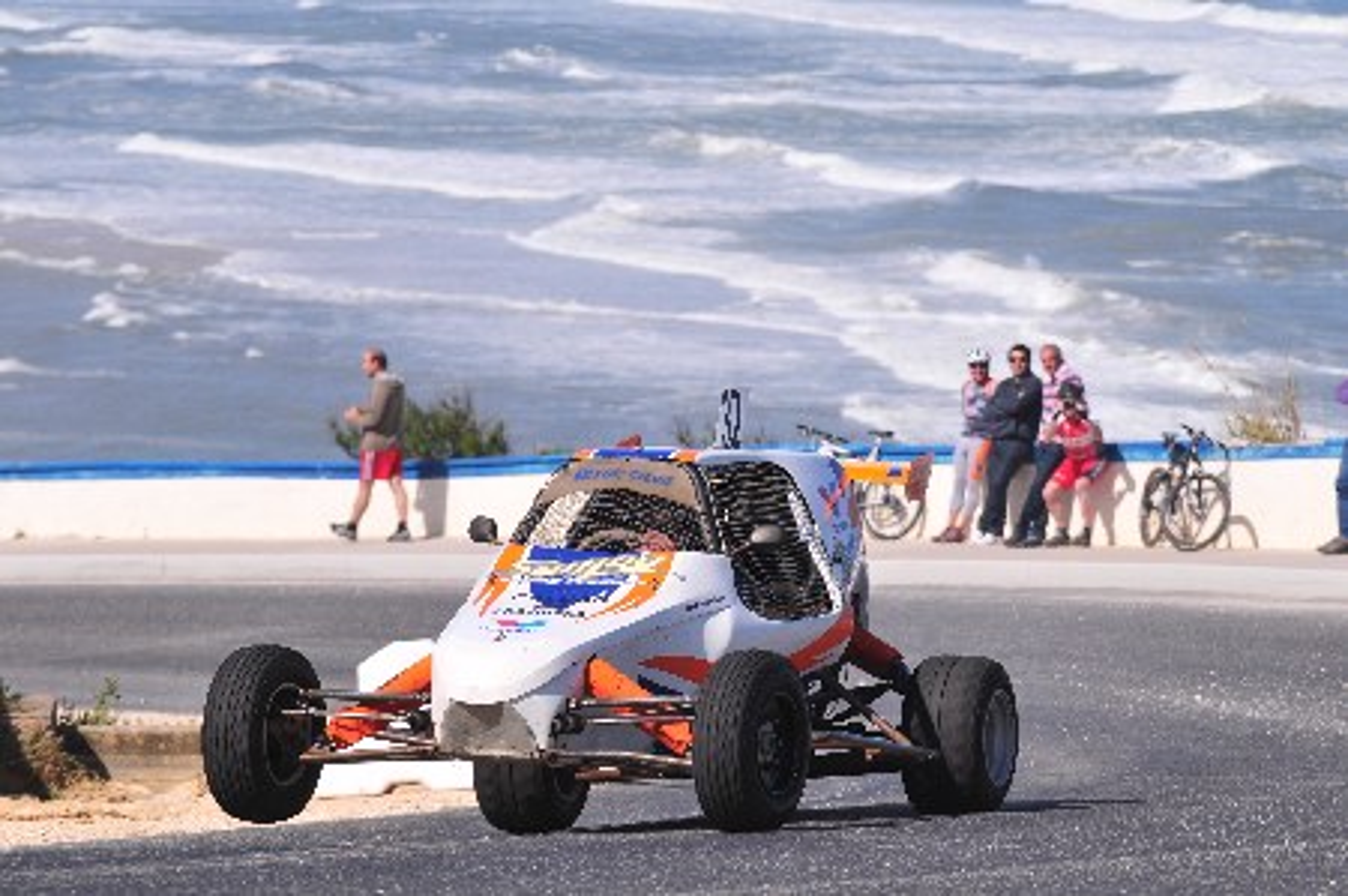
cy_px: 448
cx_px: 674
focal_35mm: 225
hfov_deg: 9.2
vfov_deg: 6.1
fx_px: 8416
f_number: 6.3
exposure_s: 1/800
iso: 250
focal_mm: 150
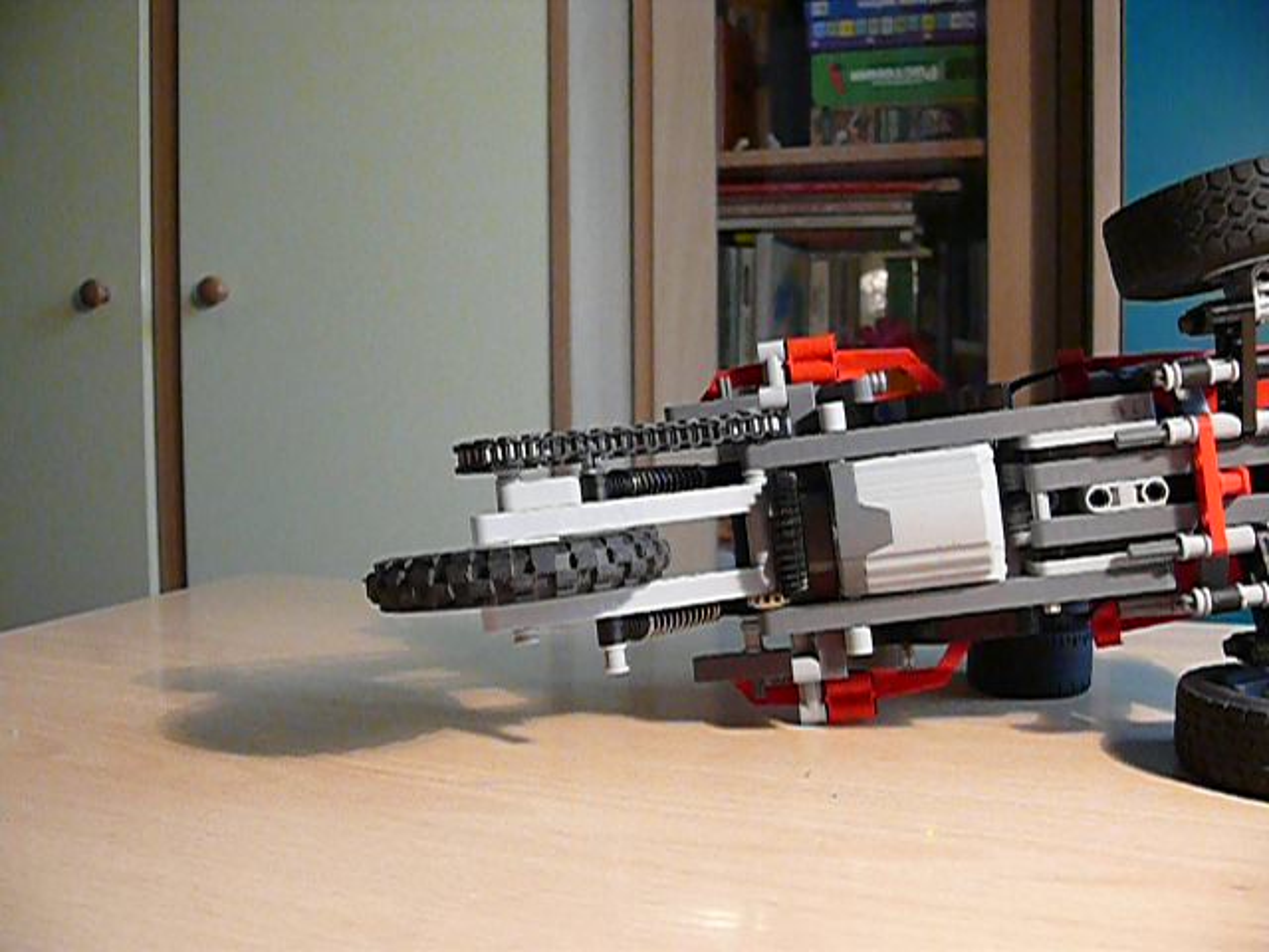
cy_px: 476
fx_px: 1283
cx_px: 634
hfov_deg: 52.6
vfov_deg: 40.7
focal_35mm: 35
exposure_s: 1/30
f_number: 2.8
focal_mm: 7.4
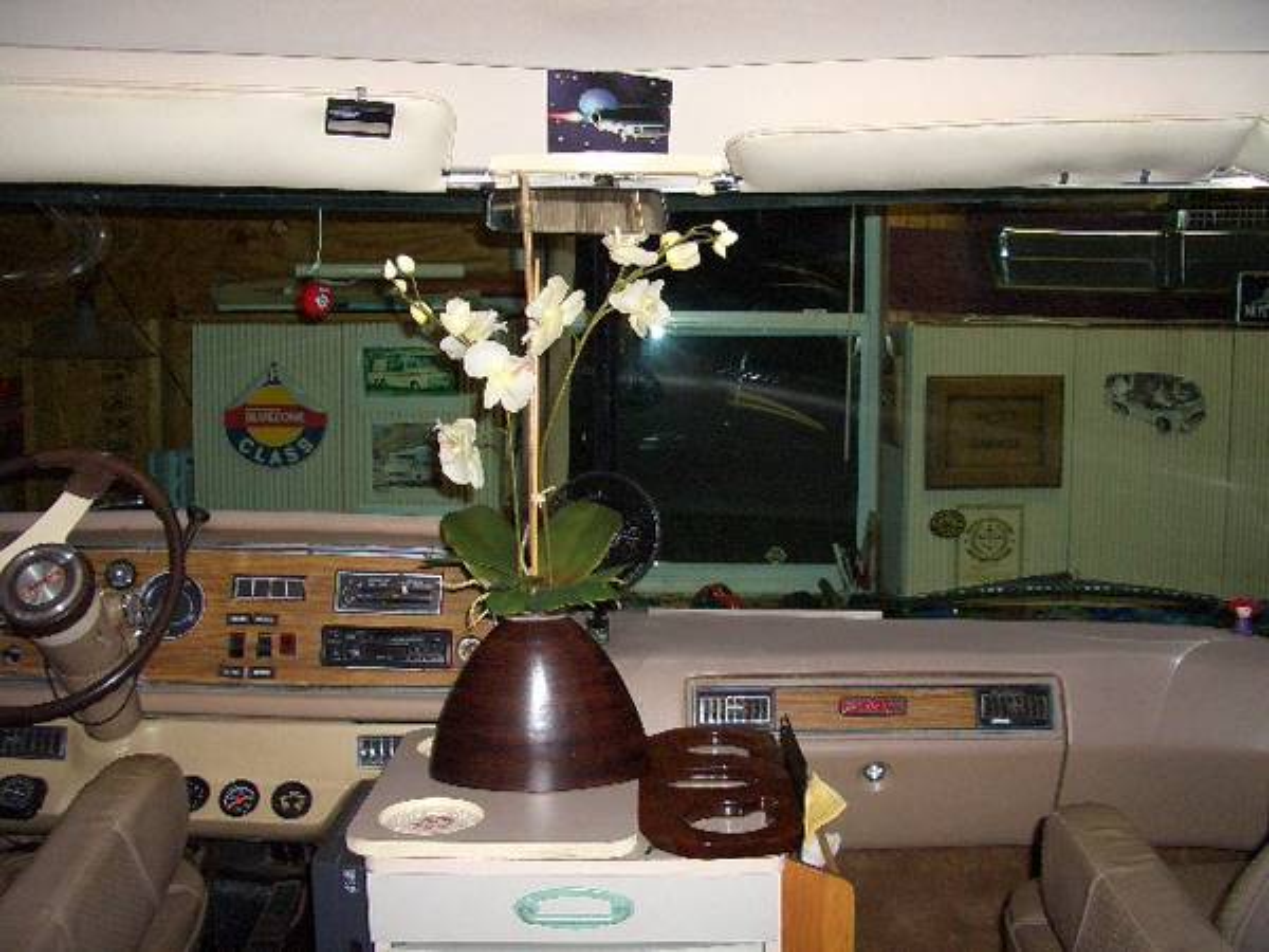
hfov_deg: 52.6
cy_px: 476
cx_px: 634
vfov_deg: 40.7
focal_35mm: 35
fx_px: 1283
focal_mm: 5.8
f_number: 2.6
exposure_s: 1/60
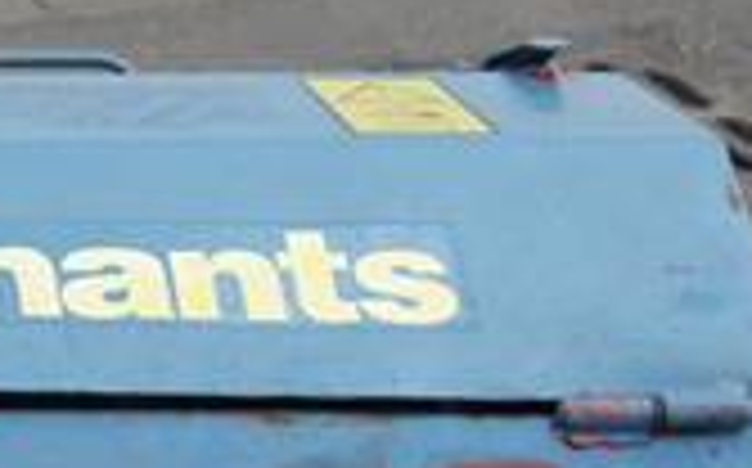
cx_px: -621
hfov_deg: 10.8
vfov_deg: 7.2
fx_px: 3726
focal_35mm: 182
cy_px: 333
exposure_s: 1/320
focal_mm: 14
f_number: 3.5
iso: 160
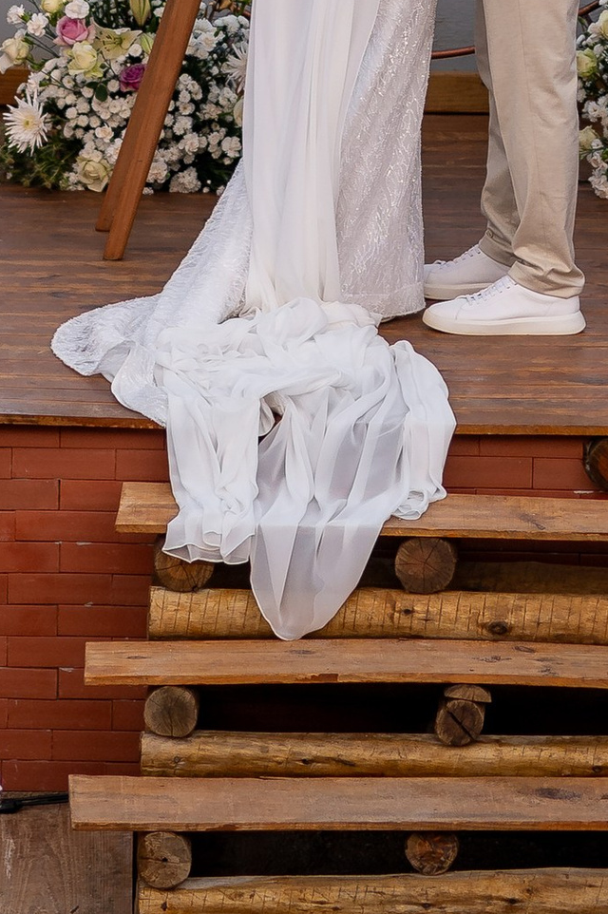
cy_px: -427
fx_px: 8625
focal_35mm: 340
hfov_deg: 4.0
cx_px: 412
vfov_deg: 6.0
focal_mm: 85
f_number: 2.5
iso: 250
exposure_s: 1/1250
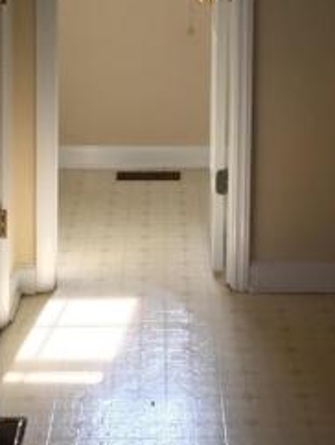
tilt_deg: -5.8
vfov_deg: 20.3
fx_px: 1185
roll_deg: -0.8
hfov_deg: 16.1
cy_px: -42
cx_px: 186
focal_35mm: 92
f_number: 2.2
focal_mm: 4.15
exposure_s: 1/40
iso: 25
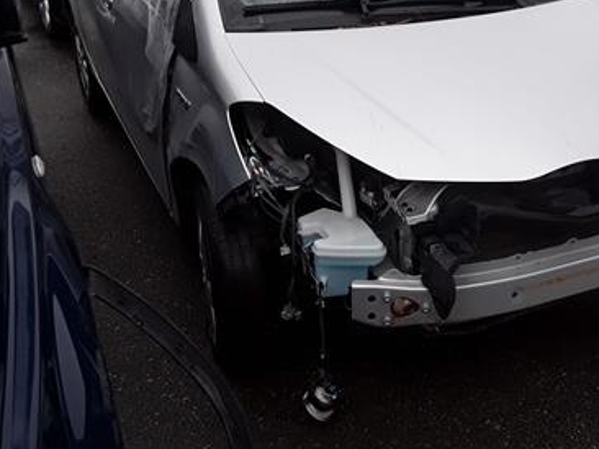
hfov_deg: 38.4
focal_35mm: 49
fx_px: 847
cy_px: 151
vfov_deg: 29.4
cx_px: 409
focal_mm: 2.91
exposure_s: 1/101
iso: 40
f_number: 1.9
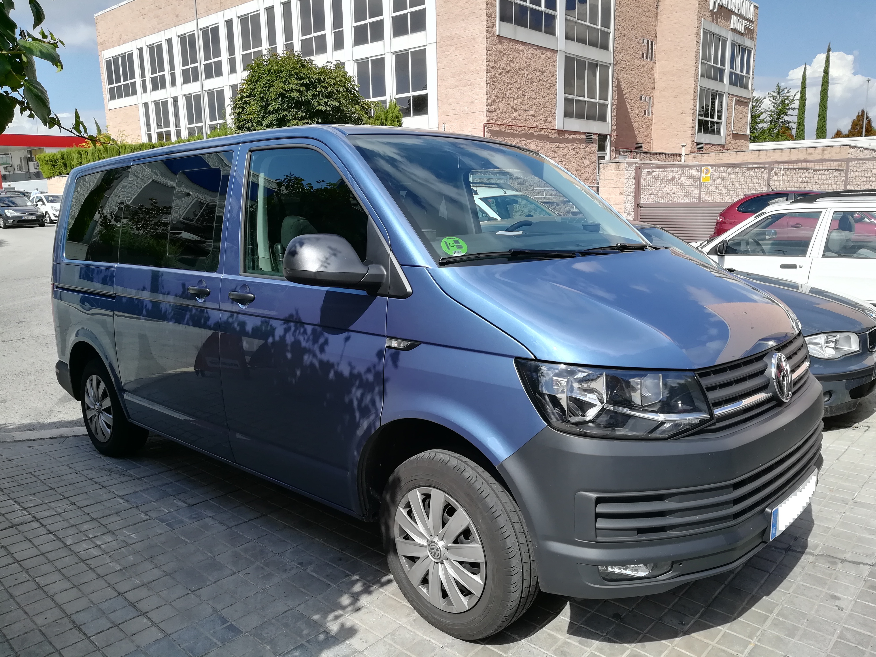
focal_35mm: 26
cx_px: 438
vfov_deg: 53.1
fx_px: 658
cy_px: 328
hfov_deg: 67.3
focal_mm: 3.83
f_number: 2.2
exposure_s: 1/723
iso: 50
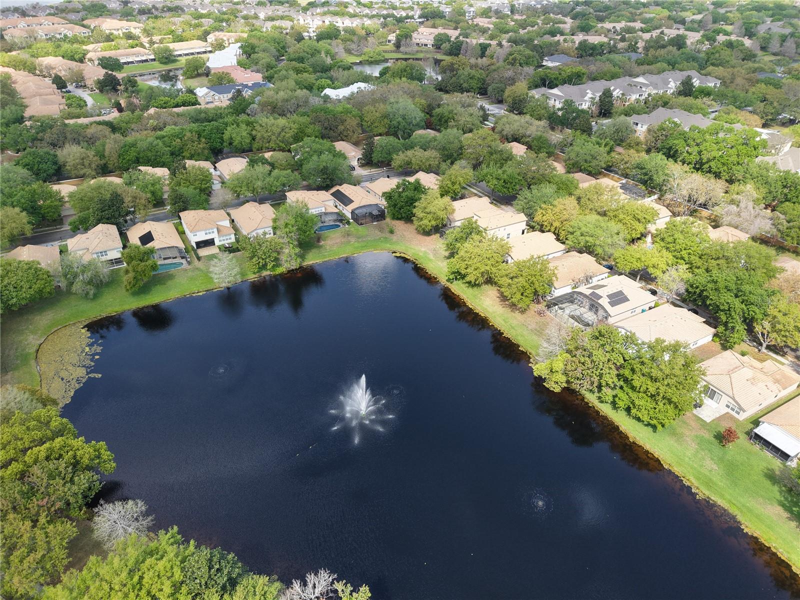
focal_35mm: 24
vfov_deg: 56.8
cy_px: 300
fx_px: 555
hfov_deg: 71.6
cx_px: 400
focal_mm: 8.67
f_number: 1.8
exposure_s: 1/1600
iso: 210
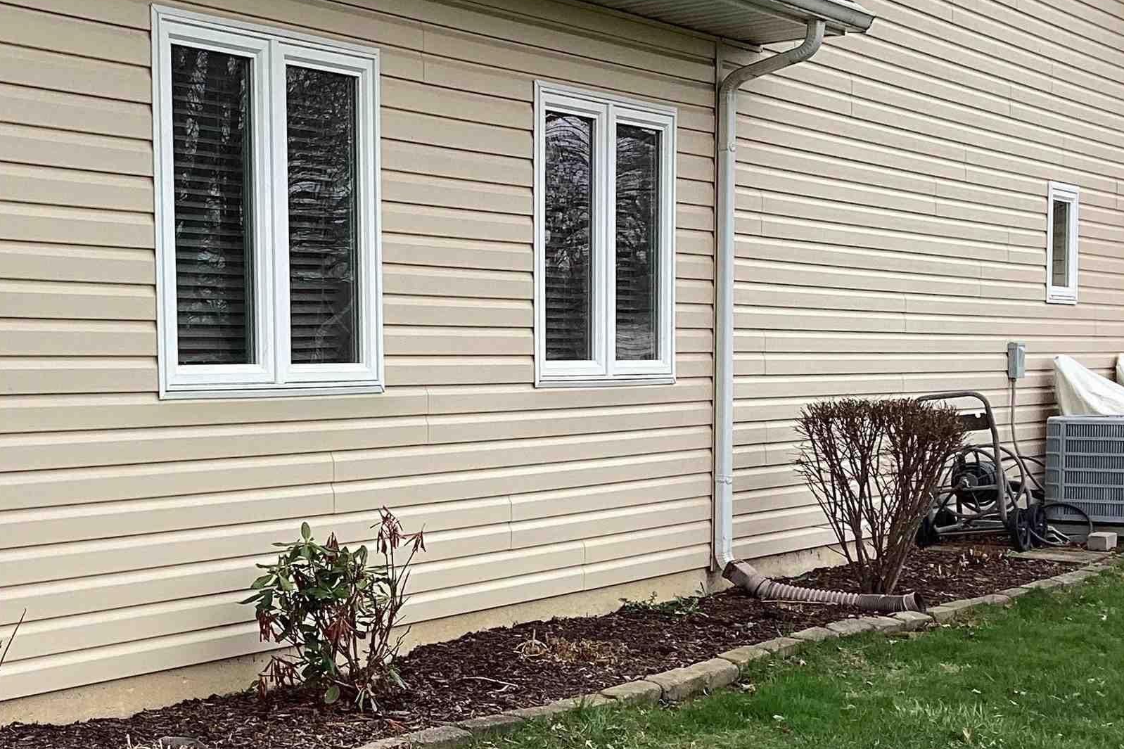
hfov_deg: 31.4
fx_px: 1935
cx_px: 198
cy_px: 519
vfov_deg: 21.8
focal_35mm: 62
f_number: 2.4
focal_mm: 3.3
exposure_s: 1/515
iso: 25
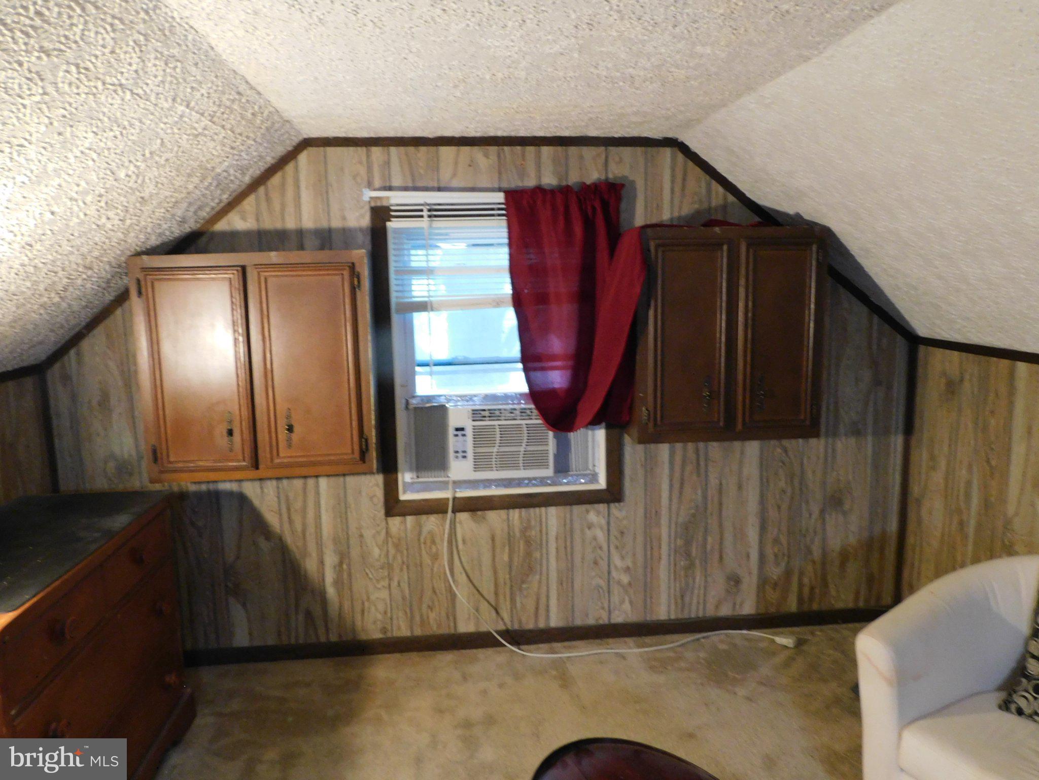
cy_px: 390
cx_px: 520
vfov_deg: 54.9
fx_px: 750
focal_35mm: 25
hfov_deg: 69.4
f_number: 3.1
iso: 400
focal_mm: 4.5
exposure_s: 1/10
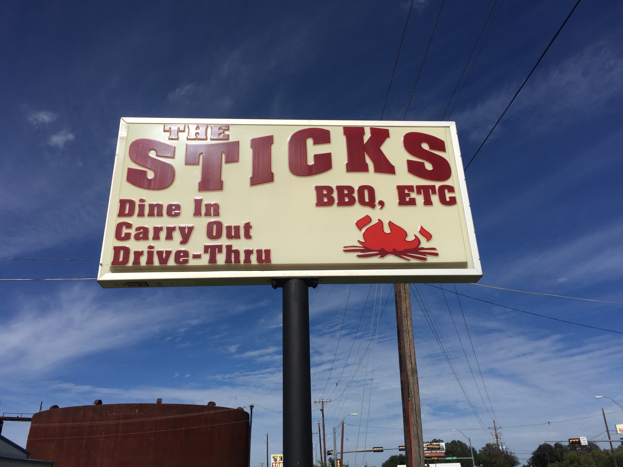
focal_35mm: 29
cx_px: 312
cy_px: 234
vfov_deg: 48.2
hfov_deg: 61.7
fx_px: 522
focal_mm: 4.15
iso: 32
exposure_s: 1/6623
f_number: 2.2
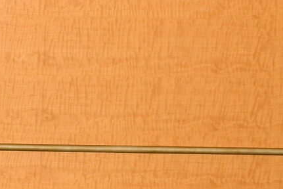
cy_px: -27
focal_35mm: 217
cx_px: -346
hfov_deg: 8.8
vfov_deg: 6.3
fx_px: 1707
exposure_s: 1/125
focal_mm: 26
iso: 400
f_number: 5.6
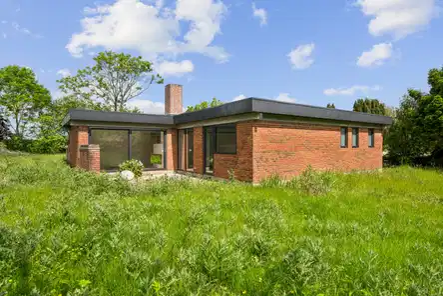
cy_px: 148
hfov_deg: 84.0
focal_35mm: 20
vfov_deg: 61.9
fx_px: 246
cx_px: 222
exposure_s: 1/640
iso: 125
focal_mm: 20
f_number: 6.3
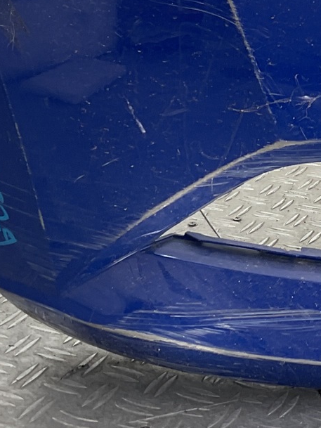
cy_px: 96
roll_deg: -4.4
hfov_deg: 14.8
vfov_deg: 20.2
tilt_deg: -18.8
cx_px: 398
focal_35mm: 96
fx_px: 1187
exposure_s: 1/100
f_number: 1.8
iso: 16
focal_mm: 3
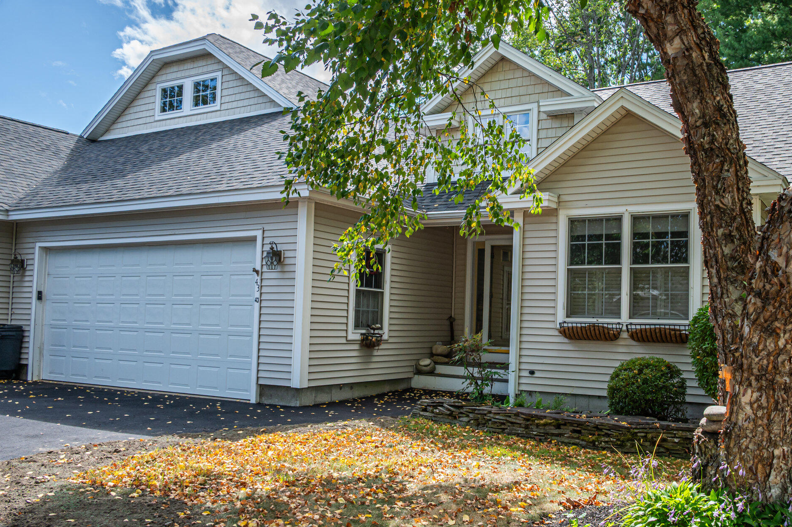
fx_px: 725
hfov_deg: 56.5
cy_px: 284
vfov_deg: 39.9
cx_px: 499
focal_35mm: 33
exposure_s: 1/200
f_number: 11
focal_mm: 24
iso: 280
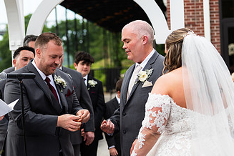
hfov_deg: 16.4
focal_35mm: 124
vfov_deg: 11.0
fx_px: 806
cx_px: 34
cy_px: 97
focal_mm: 70
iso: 64
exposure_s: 1/500
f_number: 2.8
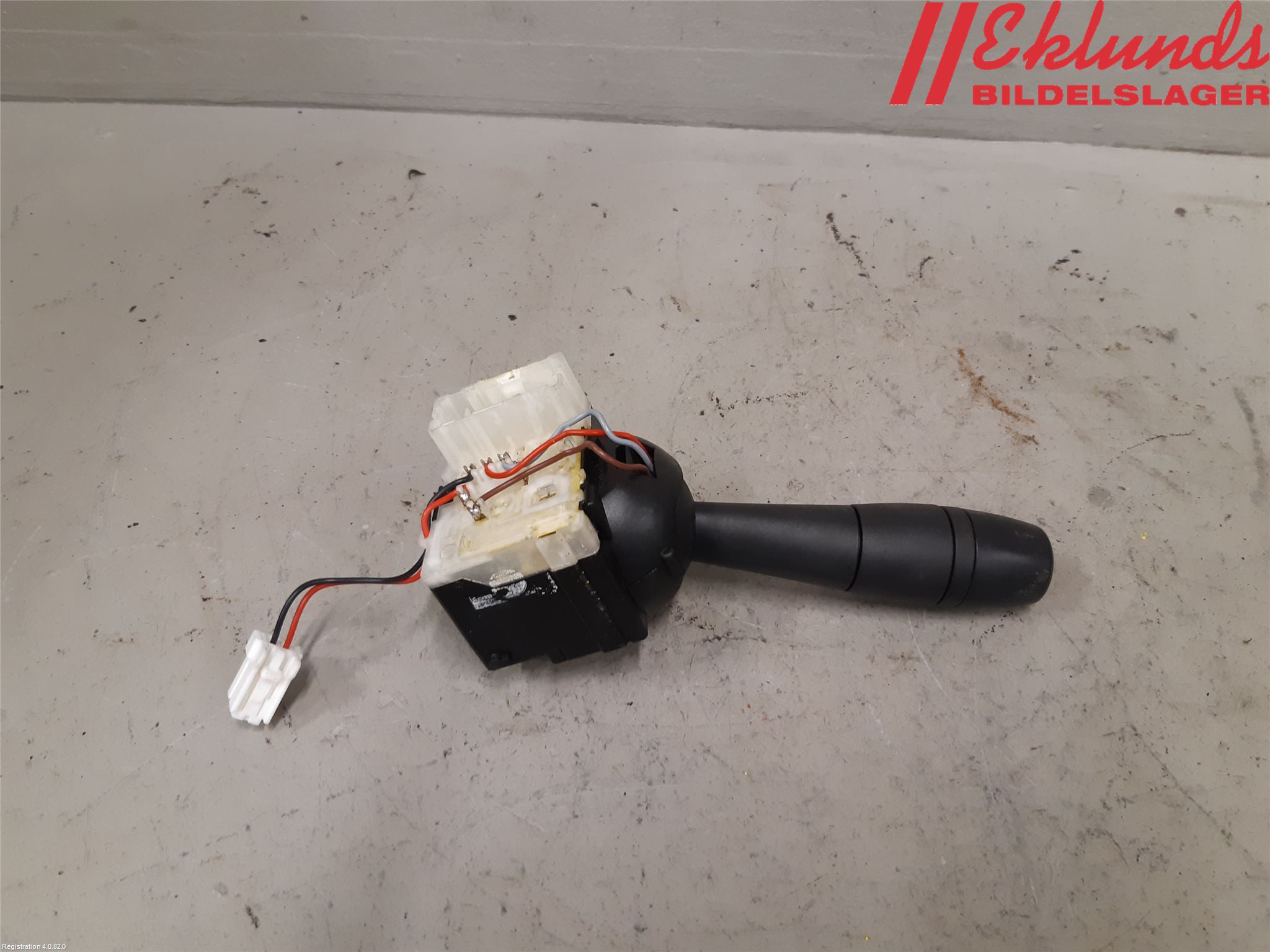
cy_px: 476
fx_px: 954
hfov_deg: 67.3
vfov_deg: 53.1
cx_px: 635
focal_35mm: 26
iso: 125
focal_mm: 3.93
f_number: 1.7
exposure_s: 1/50
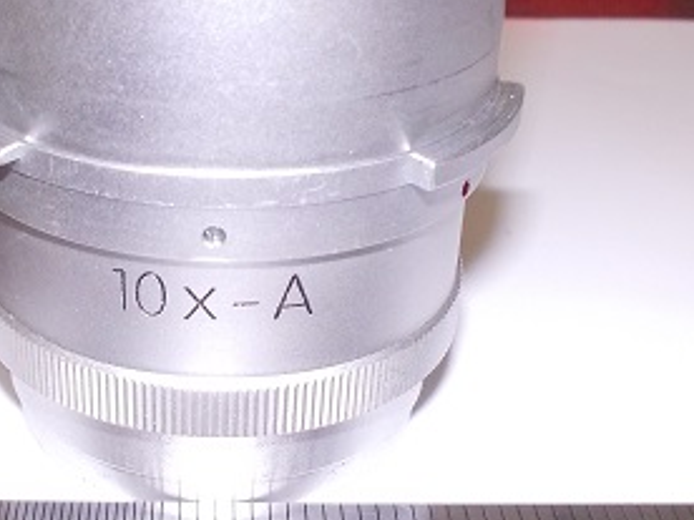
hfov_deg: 30.5
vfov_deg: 23.2
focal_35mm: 63
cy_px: 314
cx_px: 226
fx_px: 1263
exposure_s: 1/25
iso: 200
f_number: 3.3
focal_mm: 4.1
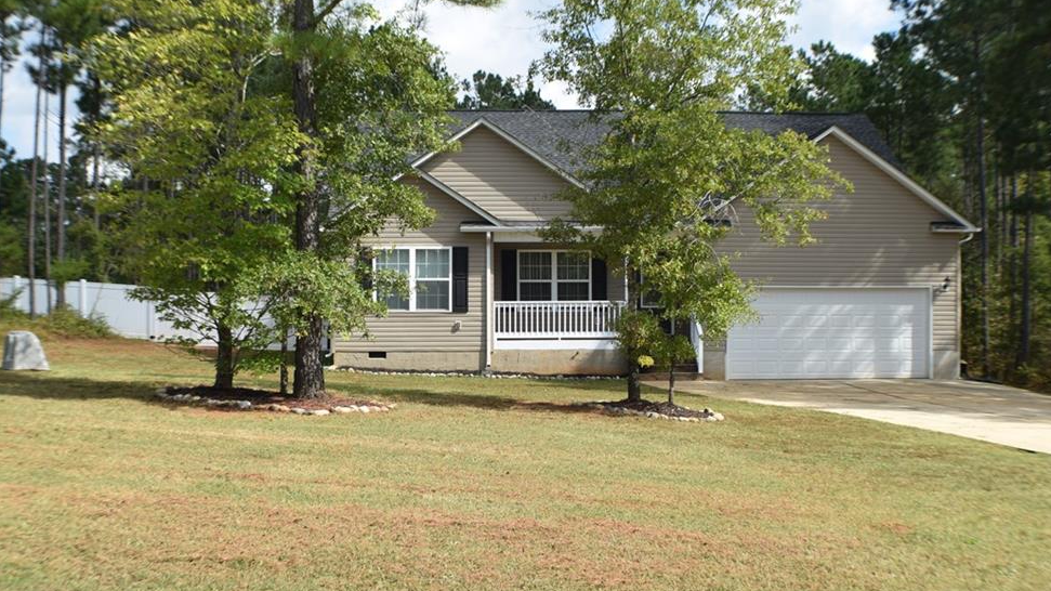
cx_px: 517
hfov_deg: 39.2
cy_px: 324
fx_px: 1477
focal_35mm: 53
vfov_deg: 22.6
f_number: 9
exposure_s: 1/320
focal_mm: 32
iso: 200
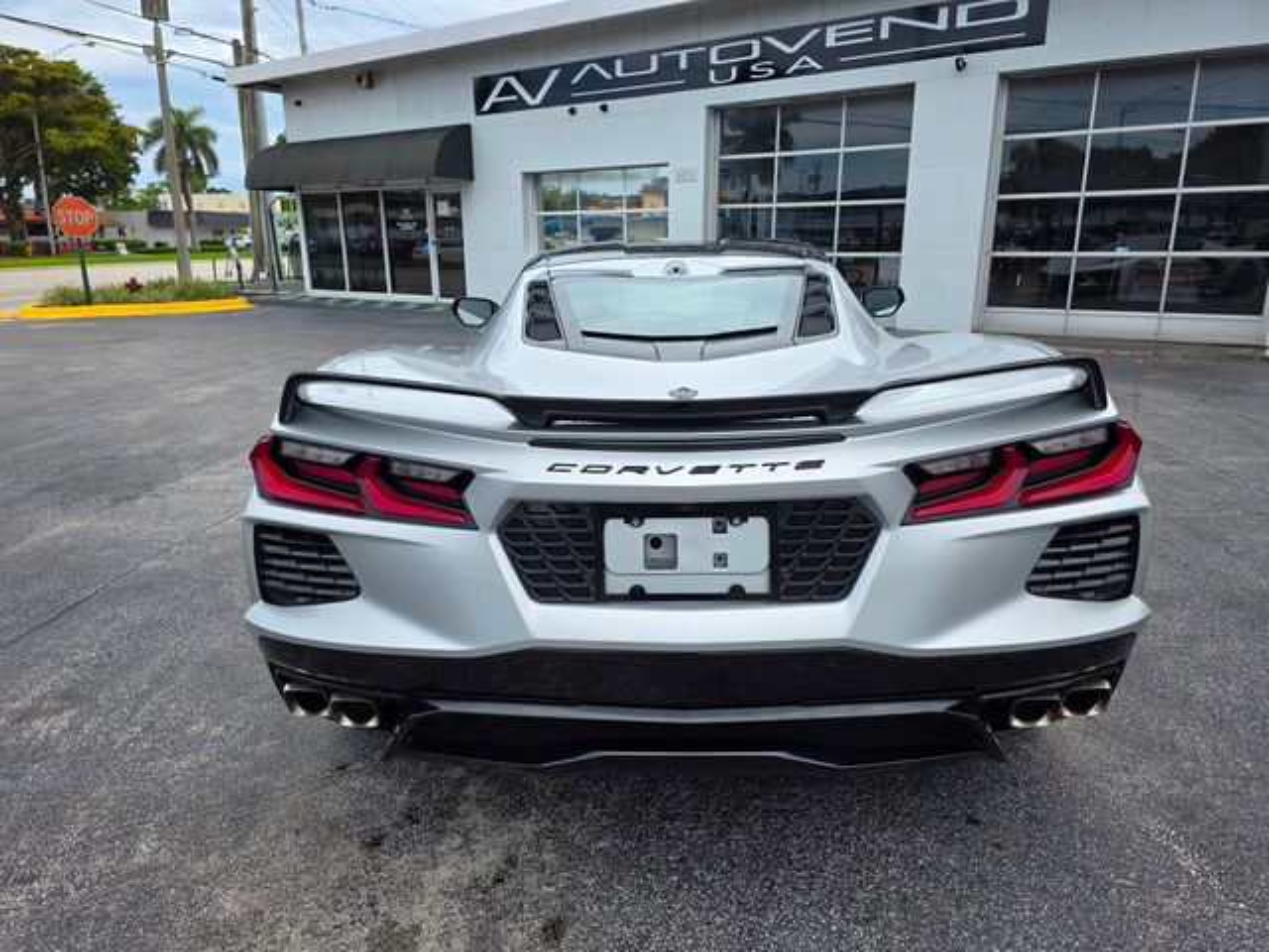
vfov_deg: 58.9
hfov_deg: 73.9
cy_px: 476
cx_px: 634
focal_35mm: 23
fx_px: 843
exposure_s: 1/3521
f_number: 1.7
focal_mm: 6.3
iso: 80
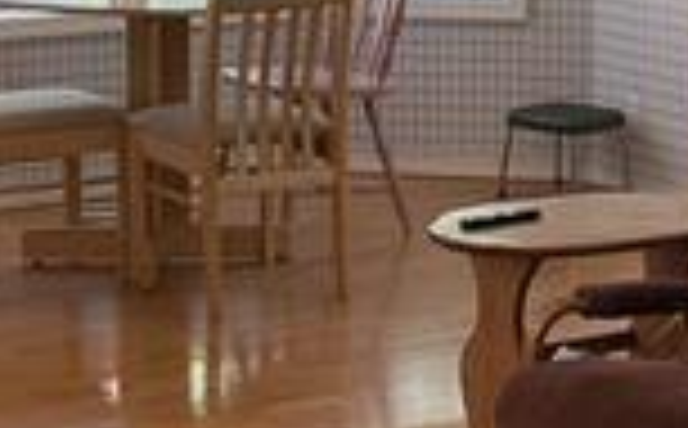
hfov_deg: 16.0
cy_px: 36
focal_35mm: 129
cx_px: 639
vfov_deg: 10.1
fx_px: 2414
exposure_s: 1/60
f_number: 1.8
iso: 64
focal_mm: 3
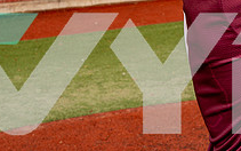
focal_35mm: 98
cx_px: 214
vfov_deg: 12.8
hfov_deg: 20.8
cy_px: -65
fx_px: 644
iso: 125
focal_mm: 35
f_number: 7.1
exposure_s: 1/250
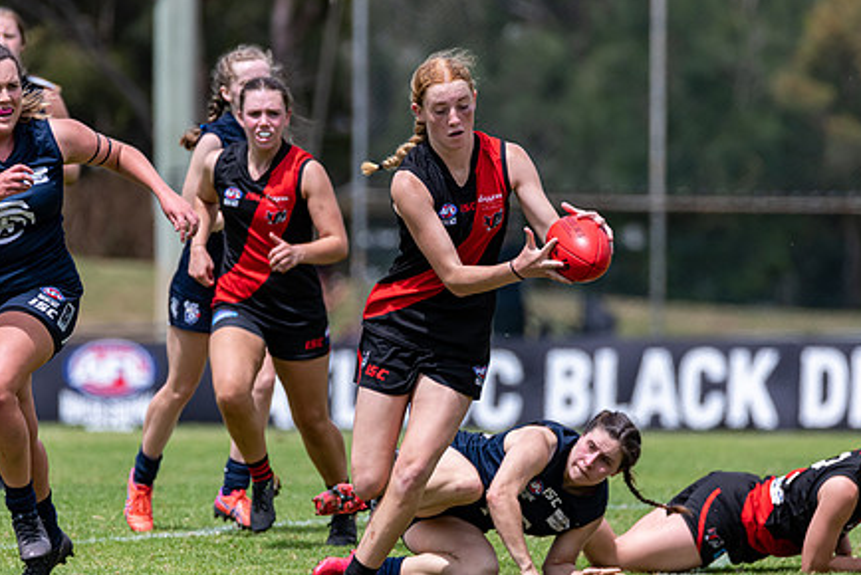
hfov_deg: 3.4
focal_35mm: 601
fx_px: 14383
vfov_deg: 2.3
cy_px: 312
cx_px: 456
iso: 800
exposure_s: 1/4000
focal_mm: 450
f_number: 6.3
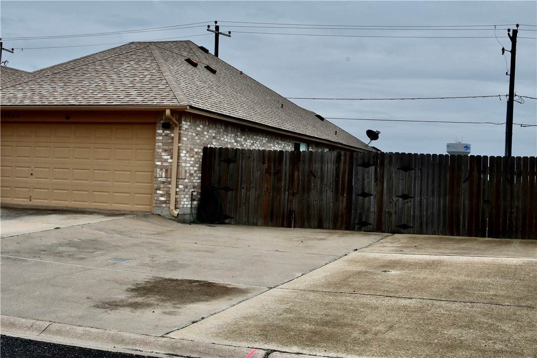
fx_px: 776
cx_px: 268
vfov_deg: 26.0
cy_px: 179
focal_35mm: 52
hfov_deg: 38.2
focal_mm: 35
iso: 125
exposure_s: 1/250
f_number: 10
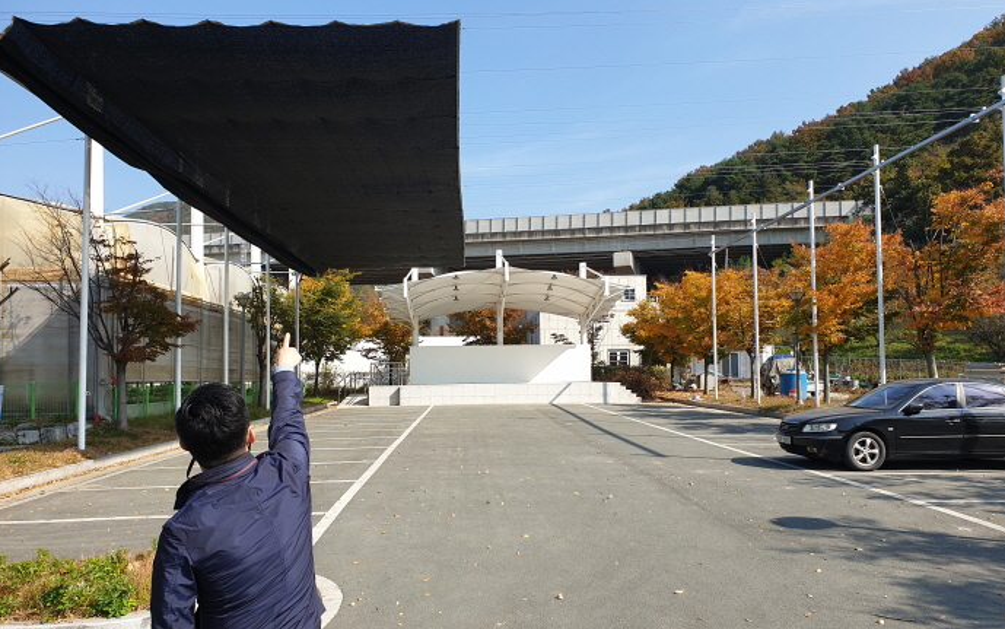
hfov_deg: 66.5
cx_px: 499
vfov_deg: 44.5
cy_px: 335
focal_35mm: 28
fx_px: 767
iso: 50
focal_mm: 4.3
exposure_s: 1/992
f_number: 2.4
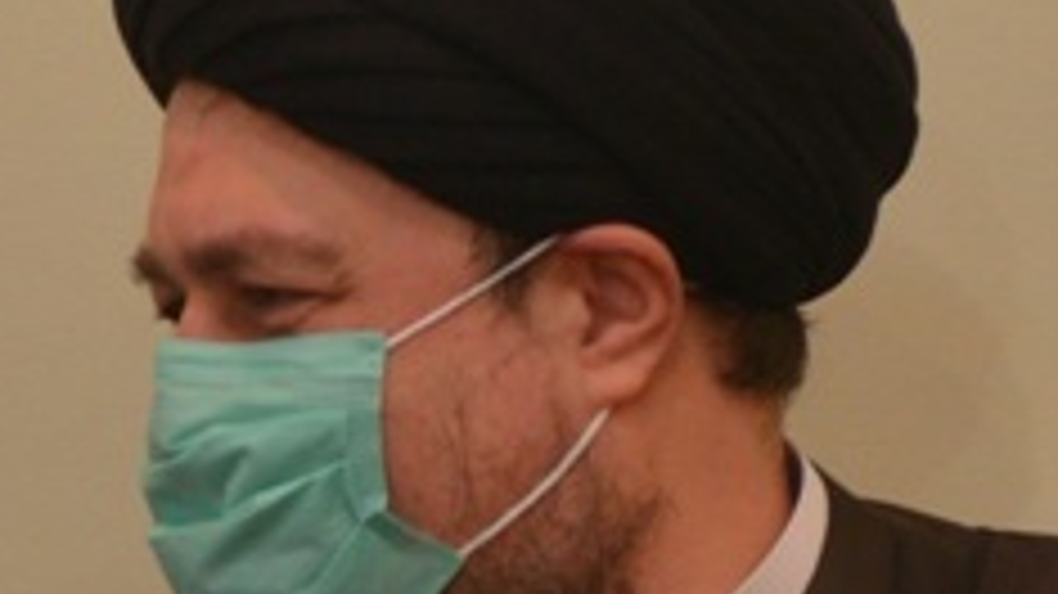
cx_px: -392
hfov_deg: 5.7
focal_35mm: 374
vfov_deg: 3.2
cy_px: 914
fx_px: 10489
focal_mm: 70
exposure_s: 1/50
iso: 1250
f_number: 4
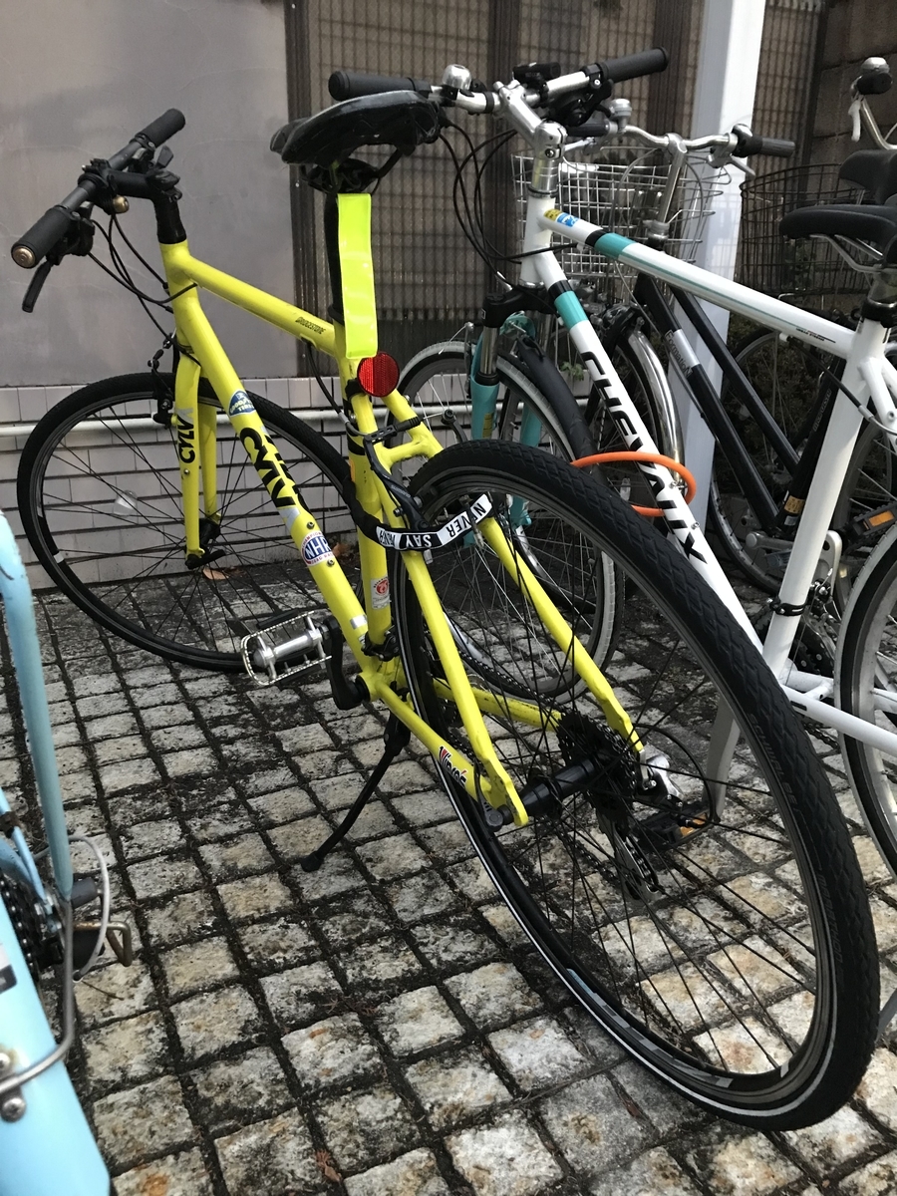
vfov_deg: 63.4
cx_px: 448
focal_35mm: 28
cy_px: 598
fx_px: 967
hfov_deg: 49.7
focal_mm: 3.99
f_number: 1.8
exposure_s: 1/6
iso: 80
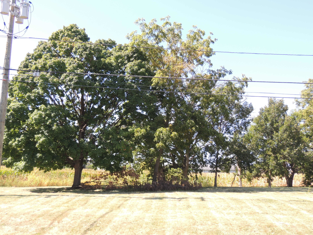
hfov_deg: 46.8
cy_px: 118
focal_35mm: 40
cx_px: 156
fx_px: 362
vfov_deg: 36.0
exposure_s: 1/250
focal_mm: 7.1
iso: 100
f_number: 3.3
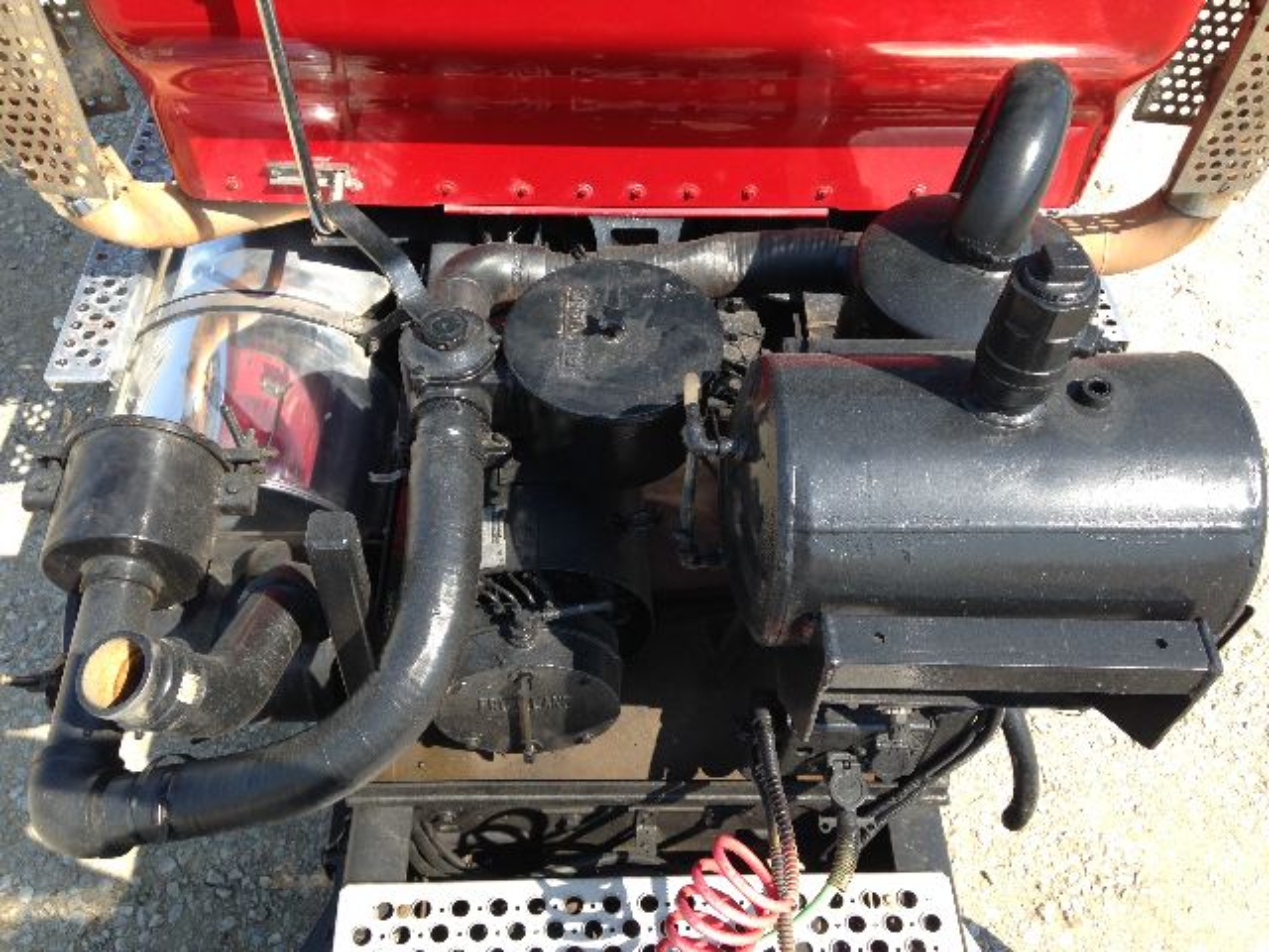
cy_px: 476
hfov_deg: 55.4
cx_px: 634
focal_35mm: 33
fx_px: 1210
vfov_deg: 42.9
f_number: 2.4
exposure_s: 1/570
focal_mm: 4.12
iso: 50
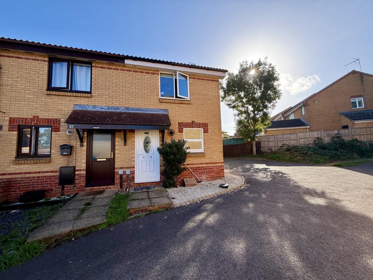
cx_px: 186
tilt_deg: +4.2
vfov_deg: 85.7
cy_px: 140
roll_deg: +3.0
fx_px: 151
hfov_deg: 102.1
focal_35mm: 14
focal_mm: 2.22
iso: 40
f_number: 2.2
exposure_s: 1/531
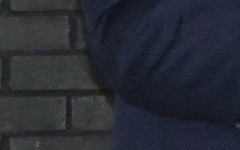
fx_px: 8395
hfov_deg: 1.6
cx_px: 763
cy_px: -3
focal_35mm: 1283
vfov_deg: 1.0
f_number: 4.5
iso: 800
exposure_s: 1/60
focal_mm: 30.3
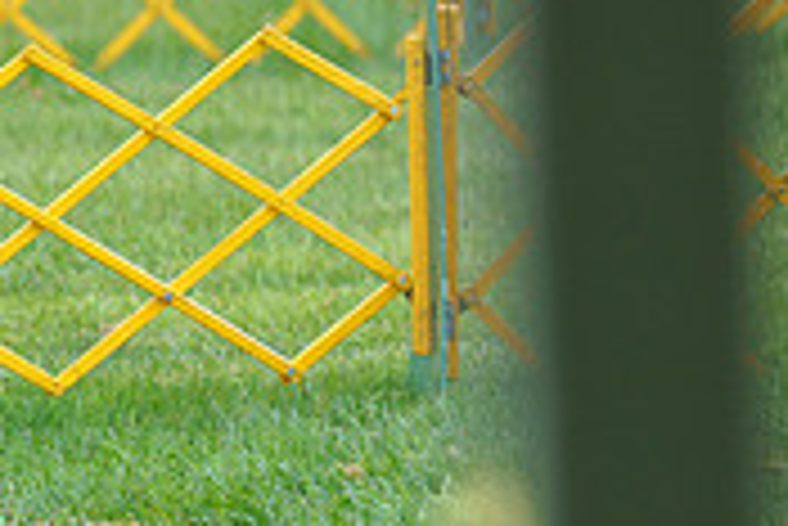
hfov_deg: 3.1
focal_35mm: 664
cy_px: -97
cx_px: 1234
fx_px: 14546
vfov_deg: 2.1
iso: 640
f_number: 2.8
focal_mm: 200
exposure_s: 1/640
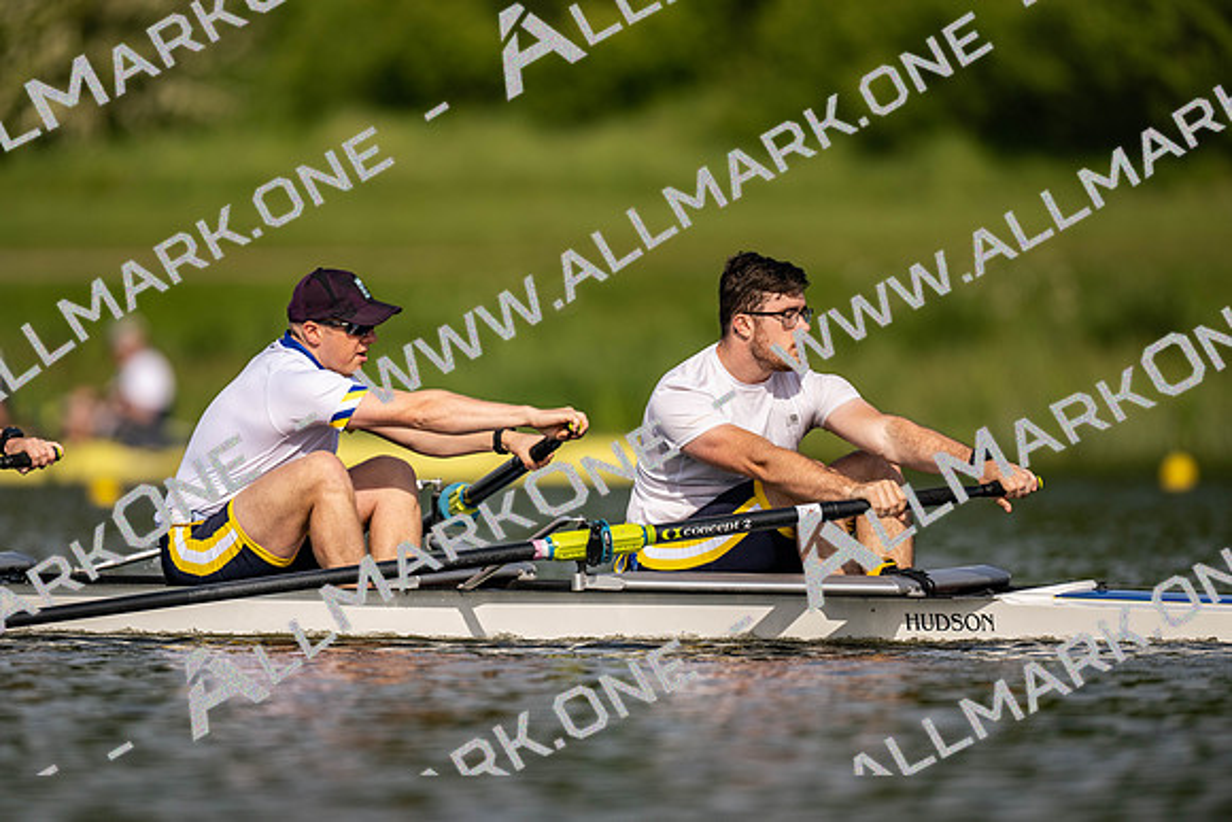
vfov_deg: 2.3
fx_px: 20537
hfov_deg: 3.4
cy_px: 411
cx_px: 616
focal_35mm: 600
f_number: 4
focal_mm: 600
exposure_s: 1/2500
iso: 180
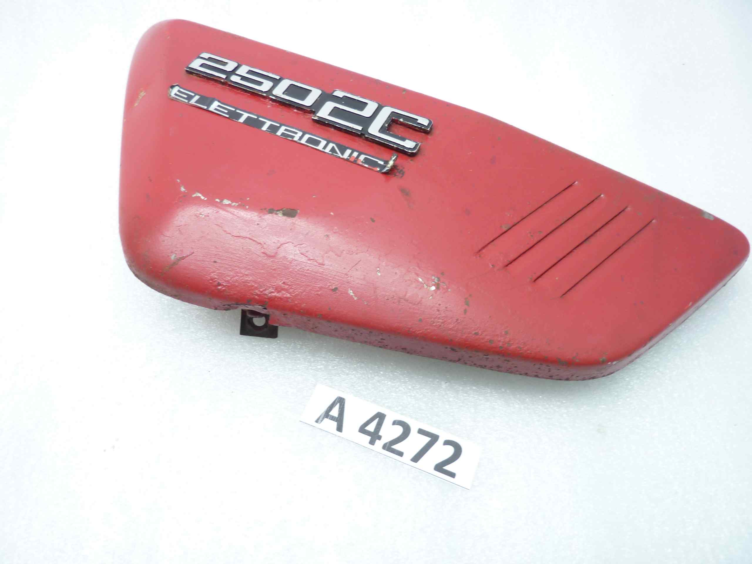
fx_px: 543
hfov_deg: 69.4
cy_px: 282
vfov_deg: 54.9
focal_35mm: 25
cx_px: 376
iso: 80
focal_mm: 4.1
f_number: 3.3
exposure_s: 1/8
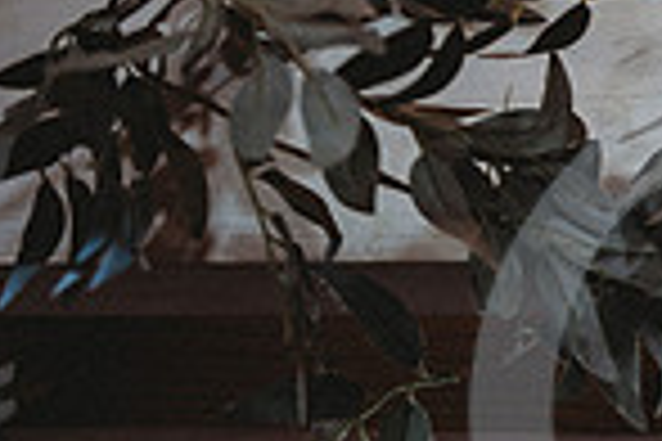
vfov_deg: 14.0
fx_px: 1765
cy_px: 461
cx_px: 1184
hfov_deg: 17.4
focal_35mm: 96
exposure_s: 1/125
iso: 1000
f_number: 2.8
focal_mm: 24
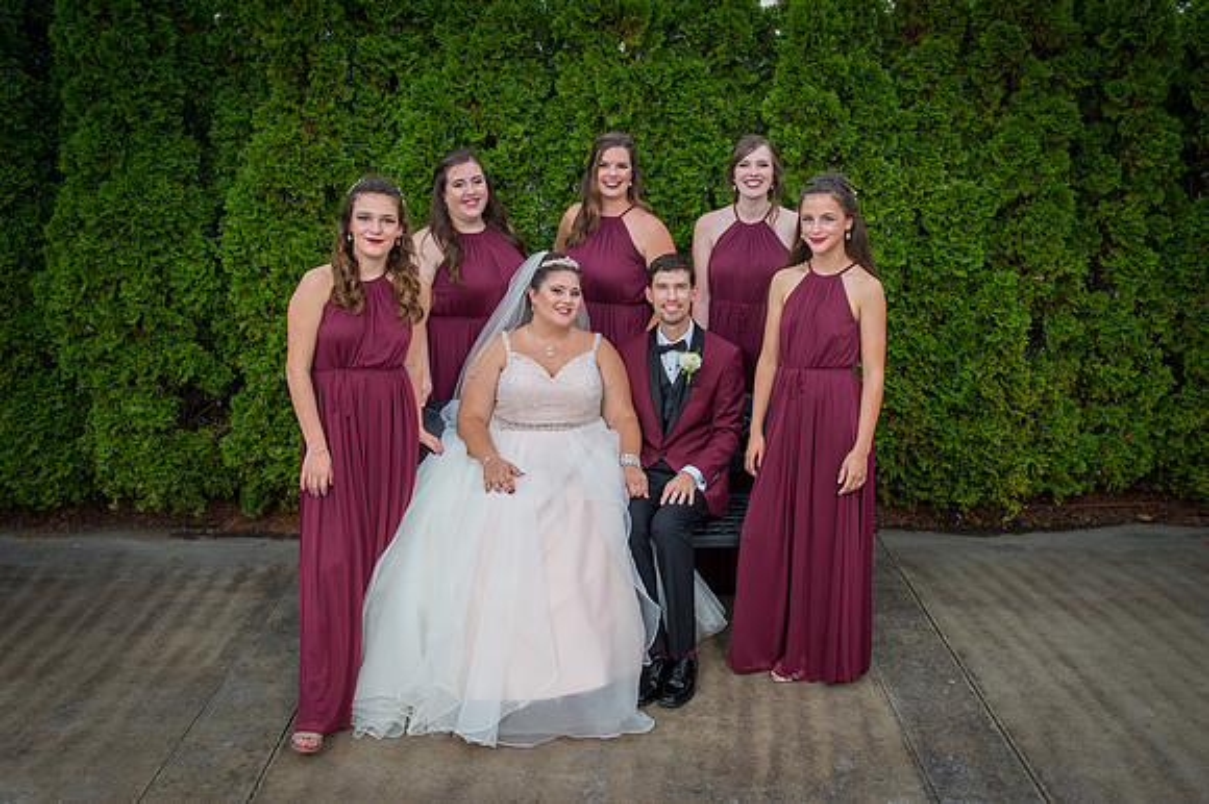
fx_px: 1101
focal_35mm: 33
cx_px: 610
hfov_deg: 57.5
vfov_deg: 40.2
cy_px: 399
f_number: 4.8
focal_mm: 28
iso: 200
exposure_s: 1/90
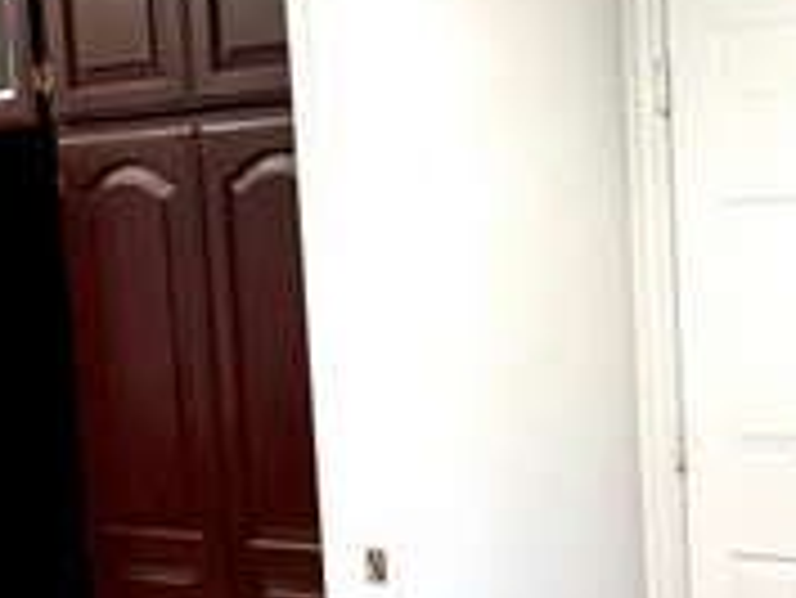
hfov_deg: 35.3
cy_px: 364
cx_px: 850
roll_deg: +0.8
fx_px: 1082
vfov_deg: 30.8
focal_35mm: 47
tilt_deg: -4.1
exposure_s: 1/120
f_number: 1.8
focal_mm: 1.57
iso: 200
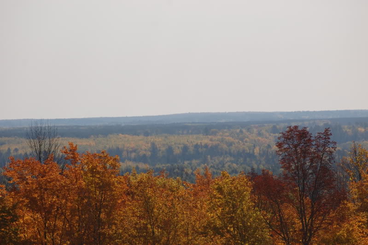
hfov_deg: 7.1
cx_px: 184
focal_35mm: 292
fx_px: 2987
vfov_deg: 4.7
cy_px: 122
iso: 200
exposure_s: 1/640
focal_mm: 195
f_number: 5.3
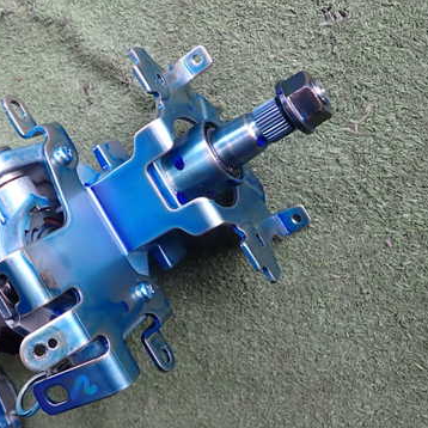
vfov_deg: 44.9
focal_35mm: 37
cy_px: 209
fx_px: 518
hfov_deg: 43.2
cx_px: 96
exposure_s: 1/160
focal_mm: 4.5
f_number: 2
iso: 100
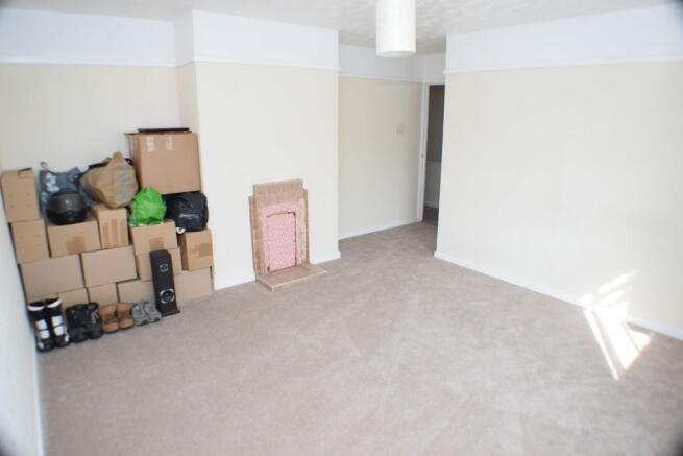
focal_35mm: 27
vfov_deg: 48.0
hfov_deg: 67.4
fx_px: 512
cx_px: 342
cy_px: 228
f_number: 5
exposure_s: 1/100
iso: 400
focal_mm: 18
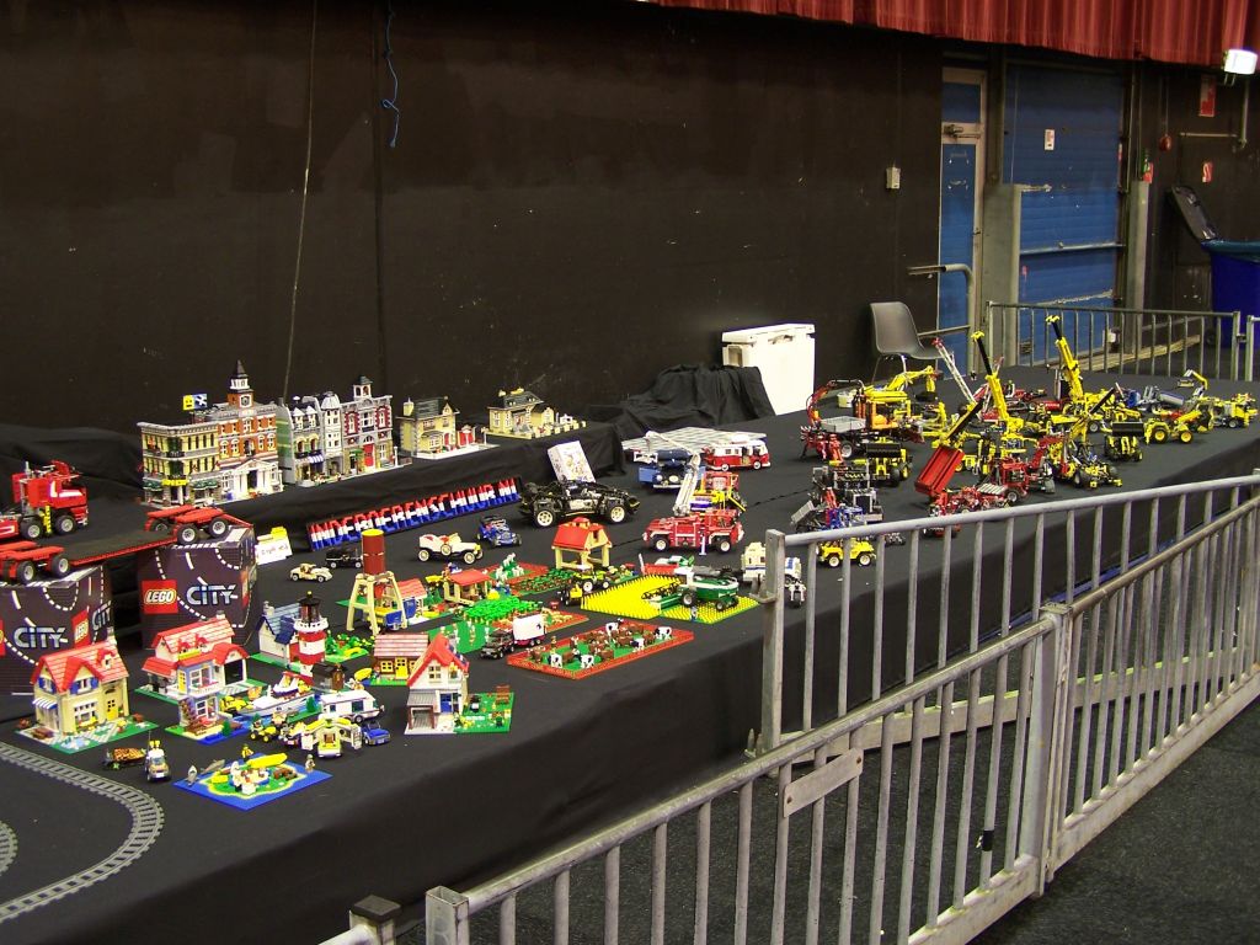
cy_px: 472
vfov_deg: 36.0
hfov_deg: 46.8
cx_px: 630
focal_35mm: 40
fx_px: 1456
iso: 80
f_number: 2.8
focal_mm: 6.7
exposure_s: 1/2
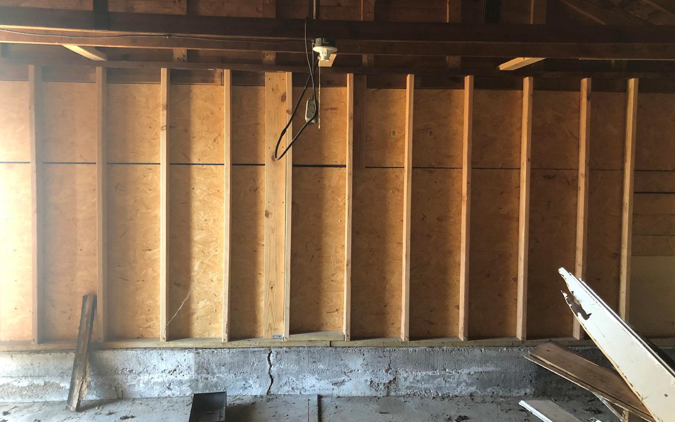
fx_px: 552
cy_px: 189
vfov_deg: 41.8
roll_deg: -0.2
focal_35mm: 30
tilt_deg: -2.0
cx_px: 336
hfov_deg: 62.9
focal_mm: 4
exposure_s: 1/15
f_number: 1.8
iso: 100
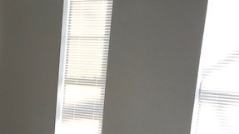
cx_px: -27
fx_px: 431
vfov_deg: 17.4
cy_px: 127
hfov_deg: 28.1
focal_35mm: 68
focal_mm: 3.99
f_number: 1.8
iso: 20
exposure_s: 1/151
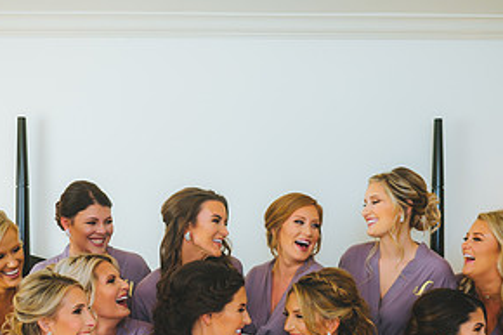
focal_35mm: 56
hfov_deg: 35.7
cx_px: 243
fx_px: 782
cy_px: 288
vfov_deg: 23.6
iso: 400
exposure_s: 1/250
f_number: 2.8
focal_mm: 28
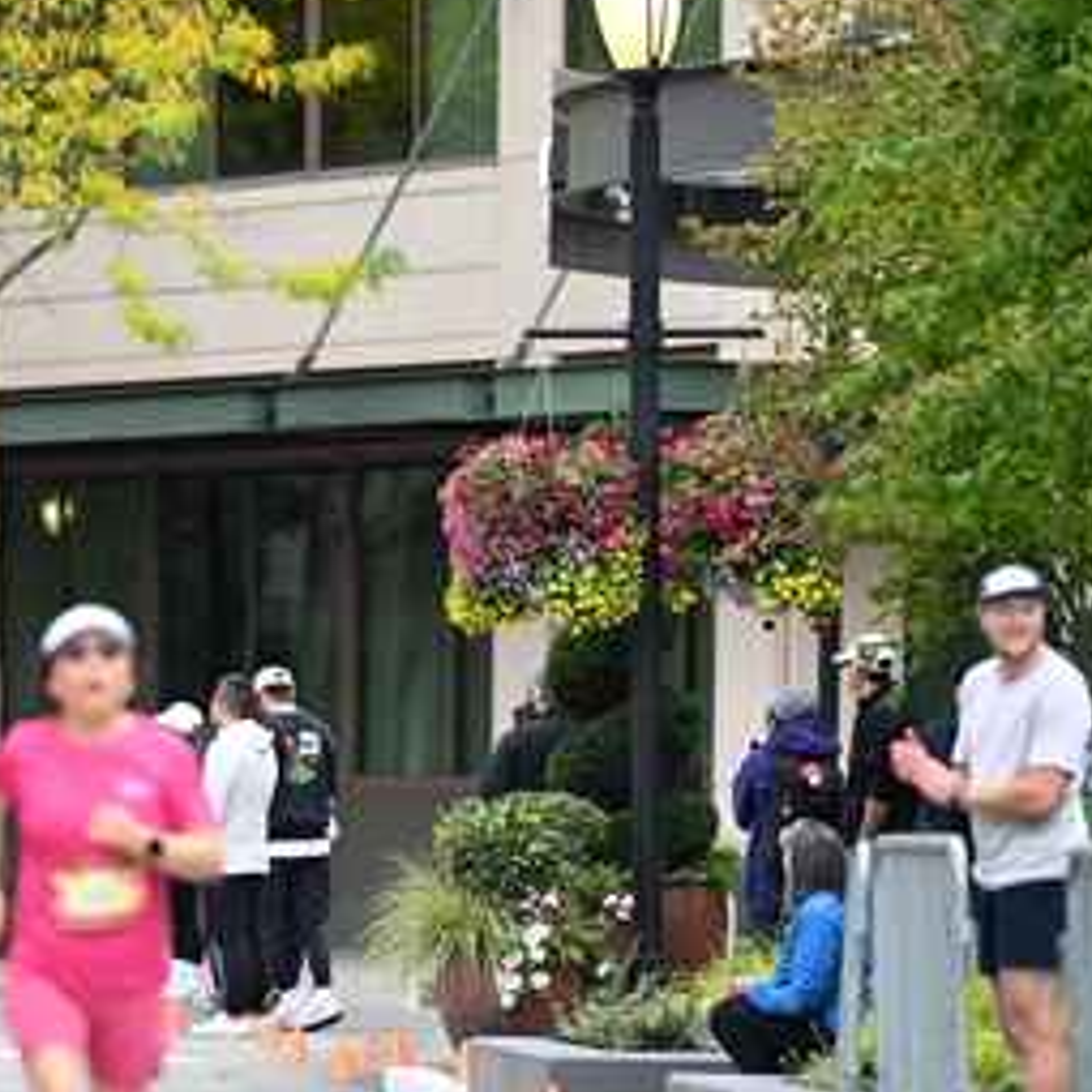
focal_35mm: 367
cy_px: 698
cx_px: 328
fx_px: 13098
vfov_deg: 4.8
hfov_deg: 4.8
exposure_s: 1/1600
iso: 640
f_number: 2.8
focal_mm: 200
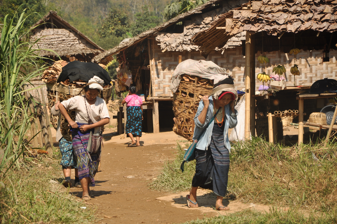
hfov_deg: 13.1
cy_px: 112
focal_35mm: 158
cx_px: 168
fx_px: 1473
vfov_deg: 8.7
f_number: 6.3
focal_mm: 105
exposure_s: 1/800
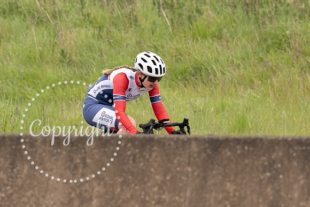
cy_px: 80
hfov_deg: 3.4
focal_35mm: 598
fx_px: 5151
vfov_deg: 2.3
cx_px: 110
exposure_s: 1/1000
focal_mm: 200
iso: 320
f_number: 4
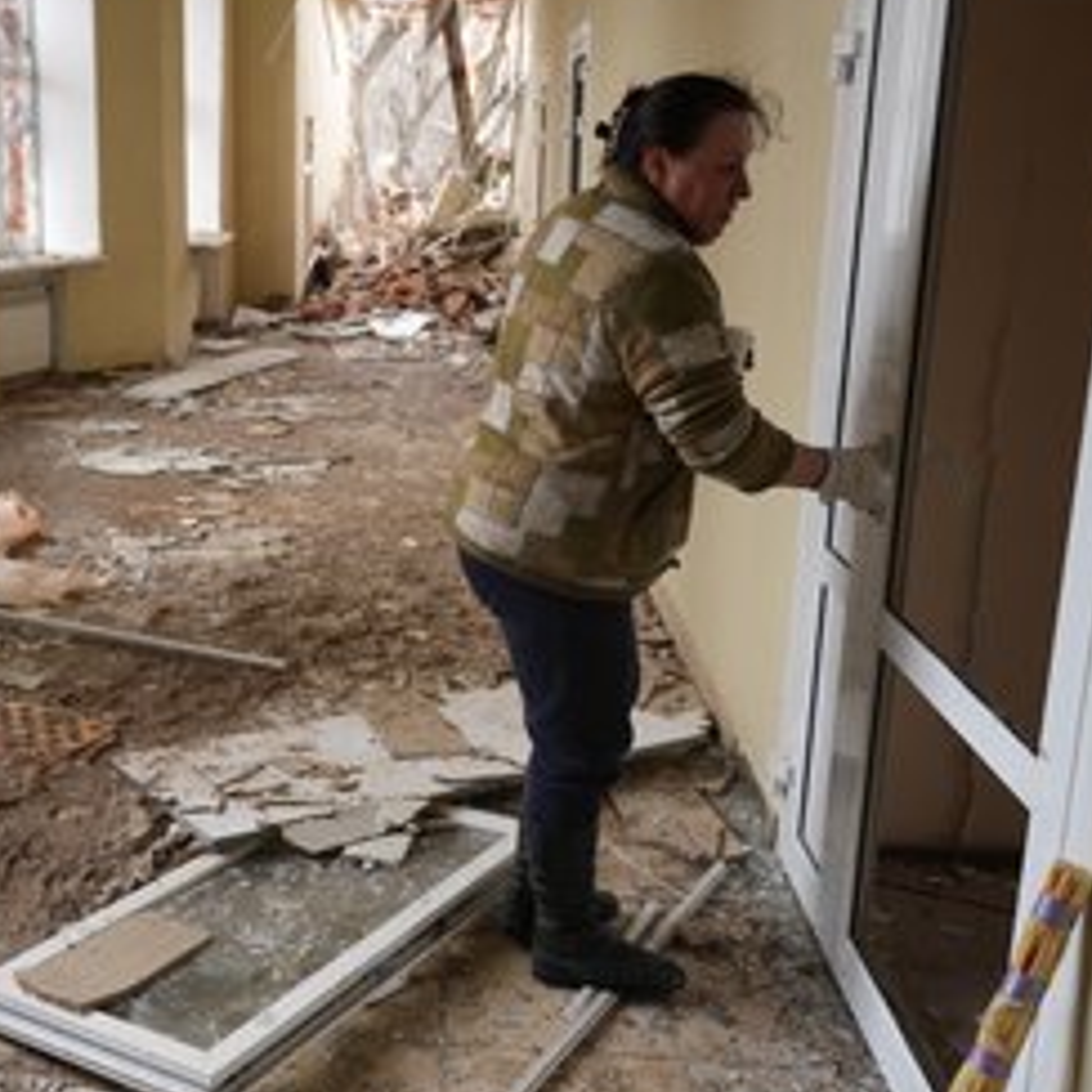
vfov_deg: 42.8
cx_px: 260
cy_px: 528
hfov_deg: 41.4
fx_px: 1392
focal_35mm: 39
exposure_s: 1/160
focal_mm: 28
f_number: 4
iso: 320
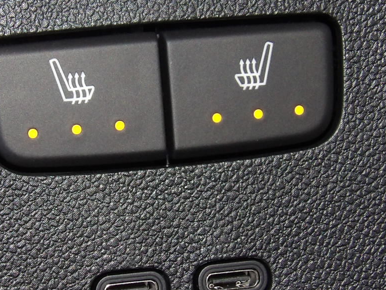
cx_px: 147
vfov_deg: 9.6
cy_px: 154
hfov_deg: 12.8
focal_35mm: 154
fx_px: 1718
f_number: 3.8
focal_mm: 8.2
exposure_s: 1/33
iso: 200
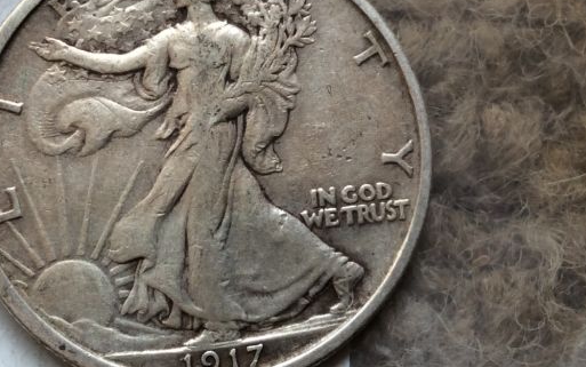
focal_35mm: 66
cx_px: 306
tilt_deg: -80.2
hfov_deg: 31.1
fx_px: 1054
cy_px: 137
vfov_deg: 19.7
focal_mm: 3.3
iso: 32
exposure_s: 1/142
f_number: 2.4
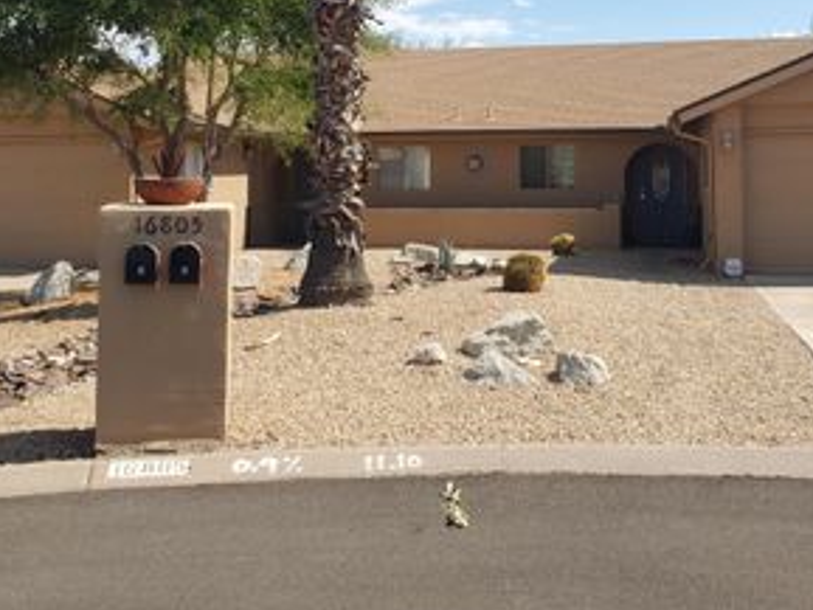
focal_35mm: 45
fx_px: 1057
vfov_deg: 31.8
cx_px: 467
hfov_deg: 42.0
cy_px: 179
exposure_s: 1/1287
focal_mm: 4.3
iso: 50
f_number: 2.4
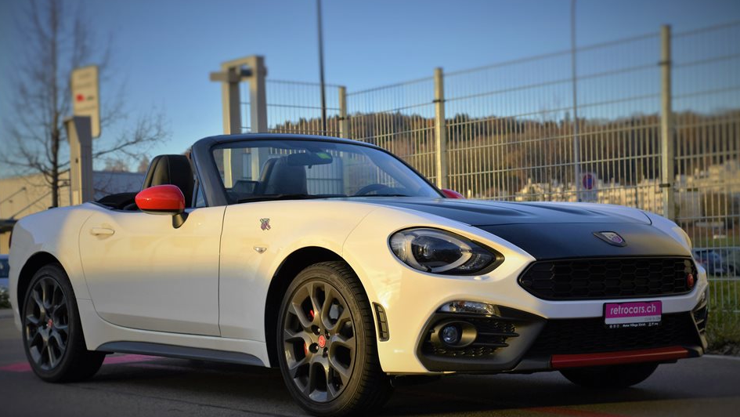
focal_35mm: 69
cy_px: 228
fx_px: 1354
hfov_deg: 30.6
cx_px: 367
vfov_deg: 17.5
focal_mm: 65
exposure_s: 1/200
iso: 200
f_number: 7.1
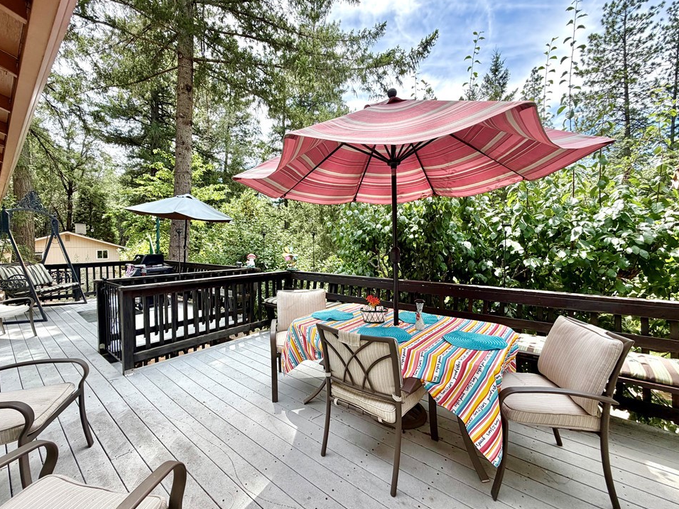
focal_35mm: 15
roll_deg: +0.1
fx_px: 294
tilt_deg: -2.5
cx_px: 320
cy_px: 254
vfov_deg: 81.7
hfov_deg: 98.1
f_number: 2.2
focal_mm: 2.22
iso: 50
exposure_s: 1/316
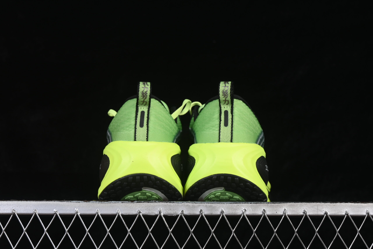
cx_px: 186
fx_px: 777
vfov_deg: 18.2
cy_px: 124
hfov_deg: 27.0
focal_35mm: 75
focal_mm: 50
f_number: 8
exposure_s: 1/80
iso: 160
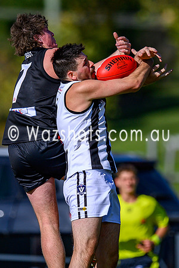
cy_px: 132
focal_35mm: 1123
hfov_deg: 1.2
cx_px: 61
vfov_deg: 1.8
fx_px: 8378
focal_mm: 500
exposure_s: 1/3200
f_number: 4
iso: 160
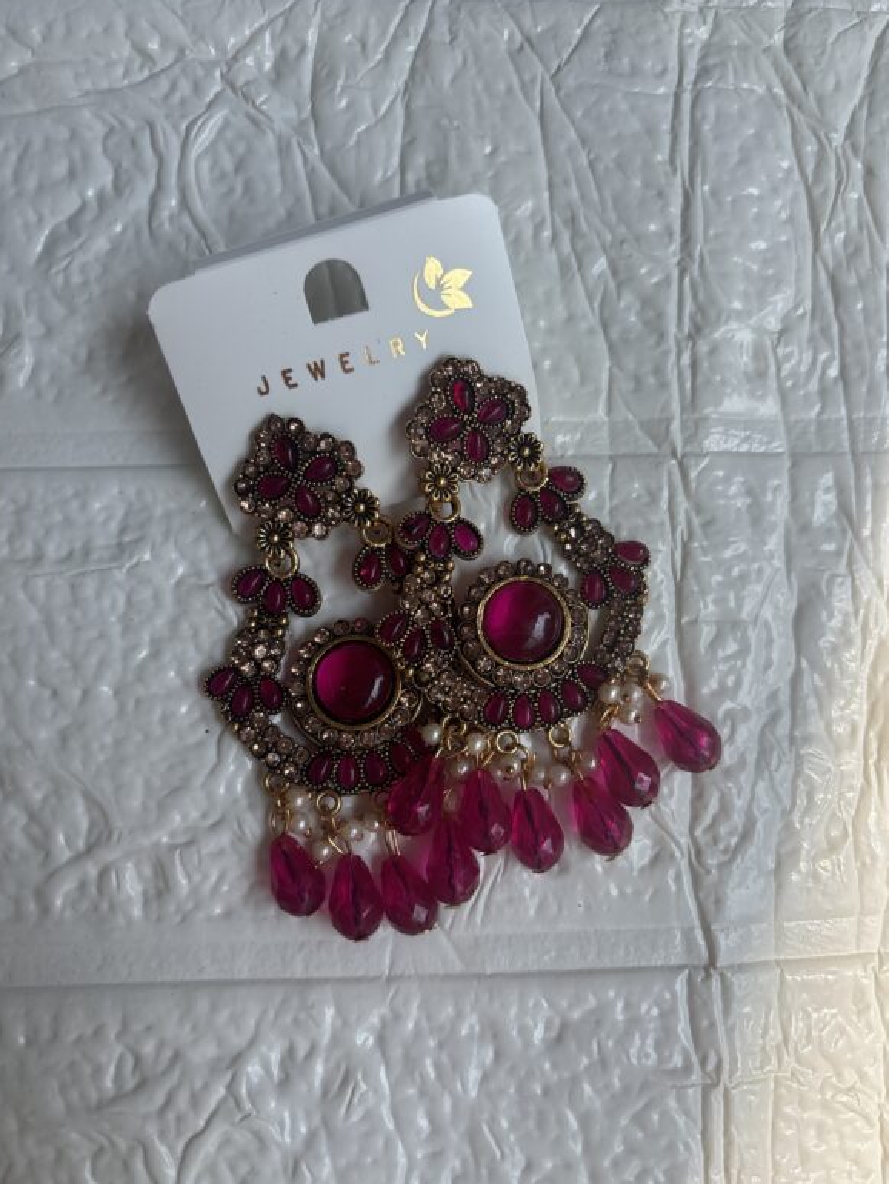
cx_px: 448
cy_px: 600
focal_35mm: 27
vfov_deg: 65.3
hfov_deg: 51.4
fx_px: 924
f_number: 1.6
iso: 50
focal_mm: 5.96
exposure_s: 1/2151
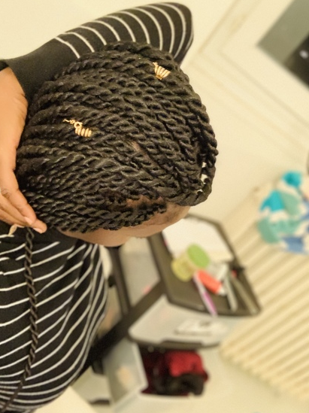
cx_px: 165
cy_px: 195
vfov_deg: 52.6
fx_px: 417
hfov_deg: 40.6
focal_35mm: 35
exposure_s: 1/14
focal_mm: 2.87
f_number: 2.2
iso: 800
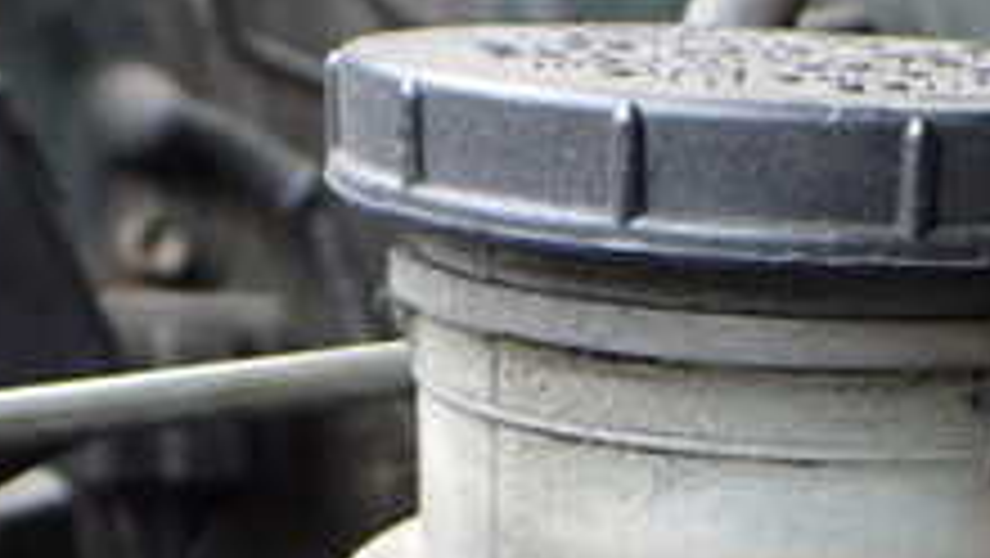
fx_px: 2337
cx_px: 774
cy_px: 896
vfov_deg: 12.7
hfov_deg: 23.6
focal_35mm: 89
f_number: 2.3
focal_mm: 5.4
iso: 800
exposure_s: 1/100
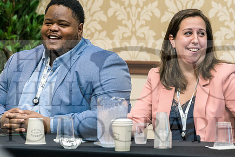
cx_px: 118
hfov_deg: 5.7
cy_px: 64
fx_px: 2359
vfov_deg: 3.8
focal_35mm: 361
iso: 3200
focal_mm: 181
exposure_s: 1/125
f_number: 3.5
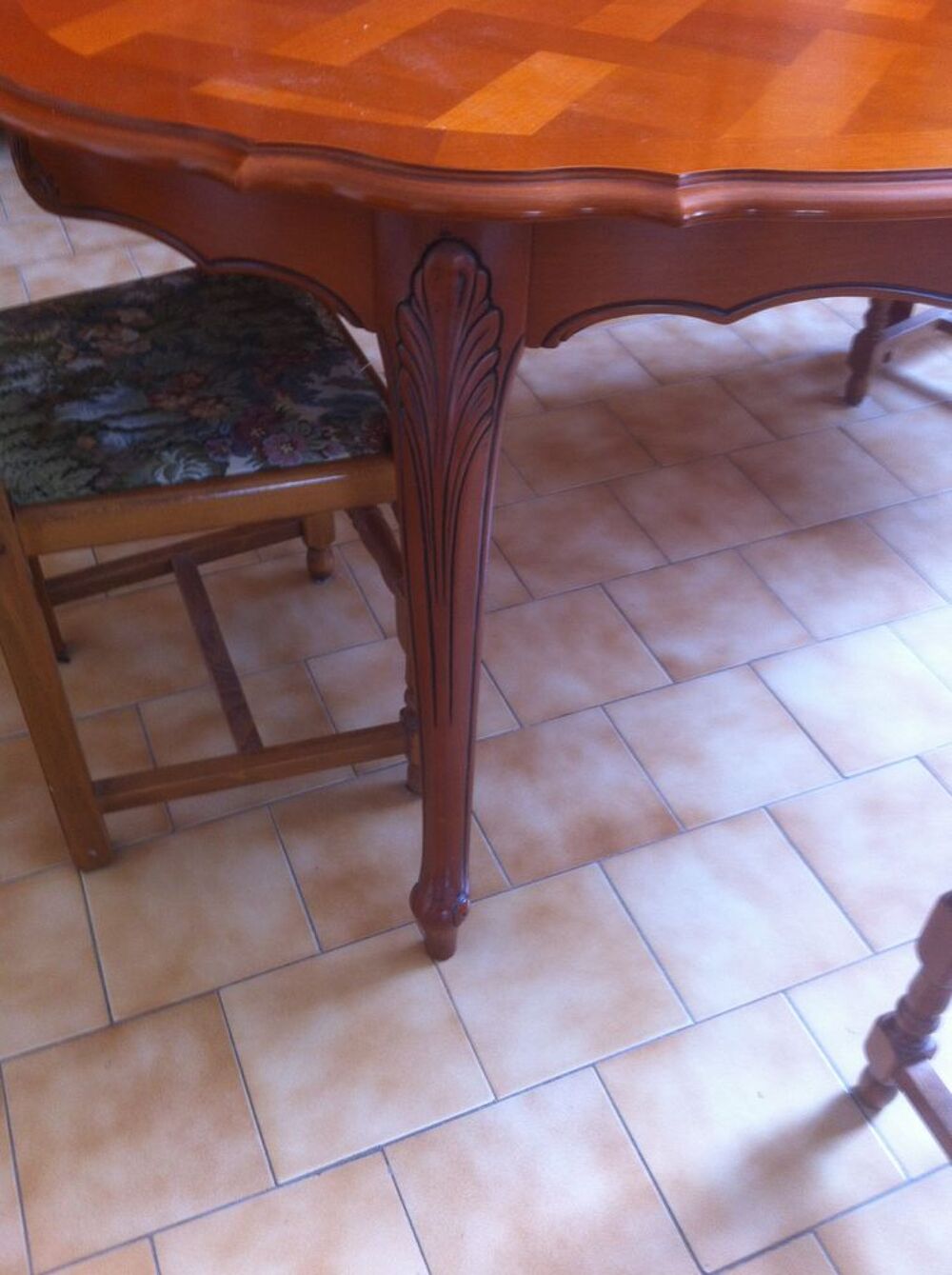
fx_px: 1287
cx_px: 476
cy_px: 638
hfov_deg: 40.6
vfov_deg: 52.7
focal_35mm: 35
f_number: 2.8
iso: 100
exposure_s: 1/15
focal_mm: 3.85
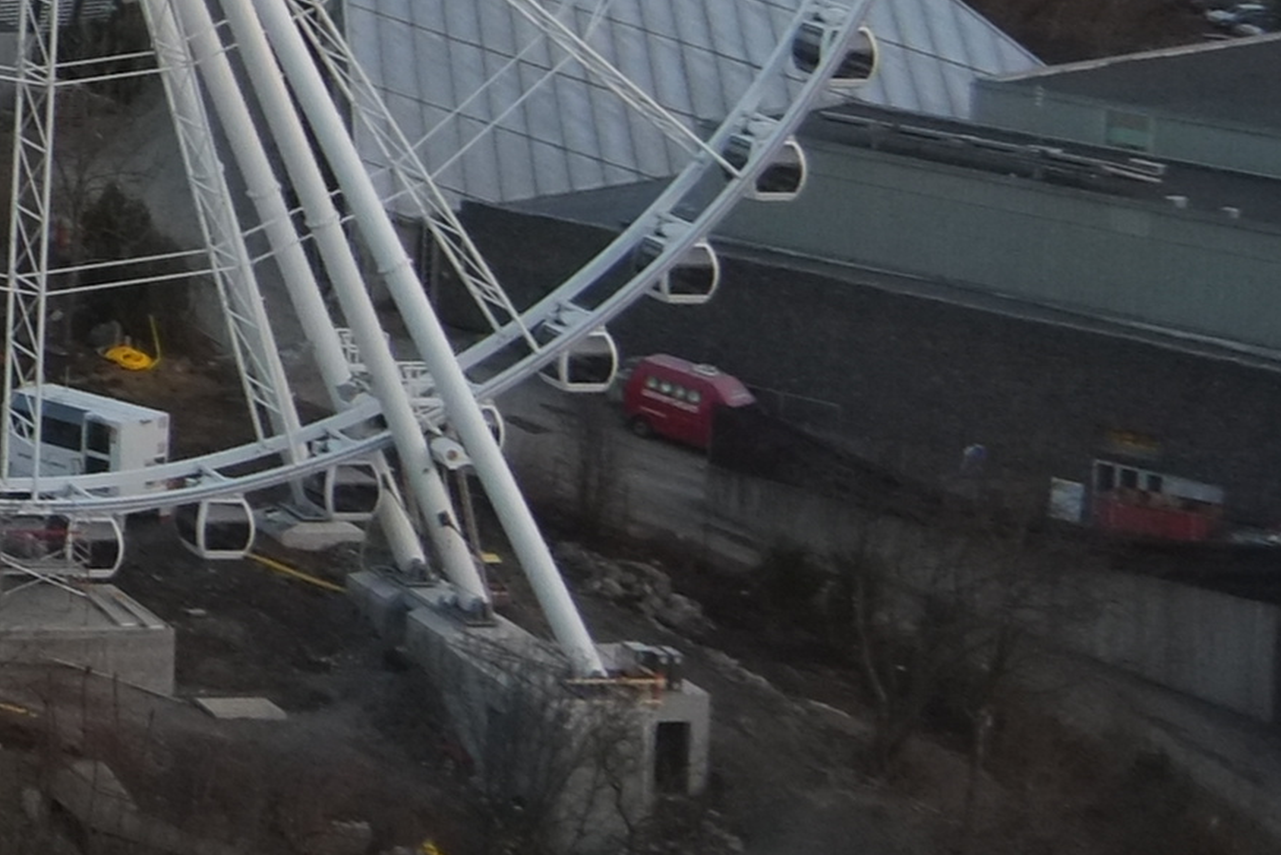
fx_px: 5375
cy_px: -584
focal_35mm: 151
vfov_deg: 8.8
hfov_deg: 11.2
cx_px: -1899
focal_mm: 18
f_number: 8
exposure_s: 1/56
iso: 800
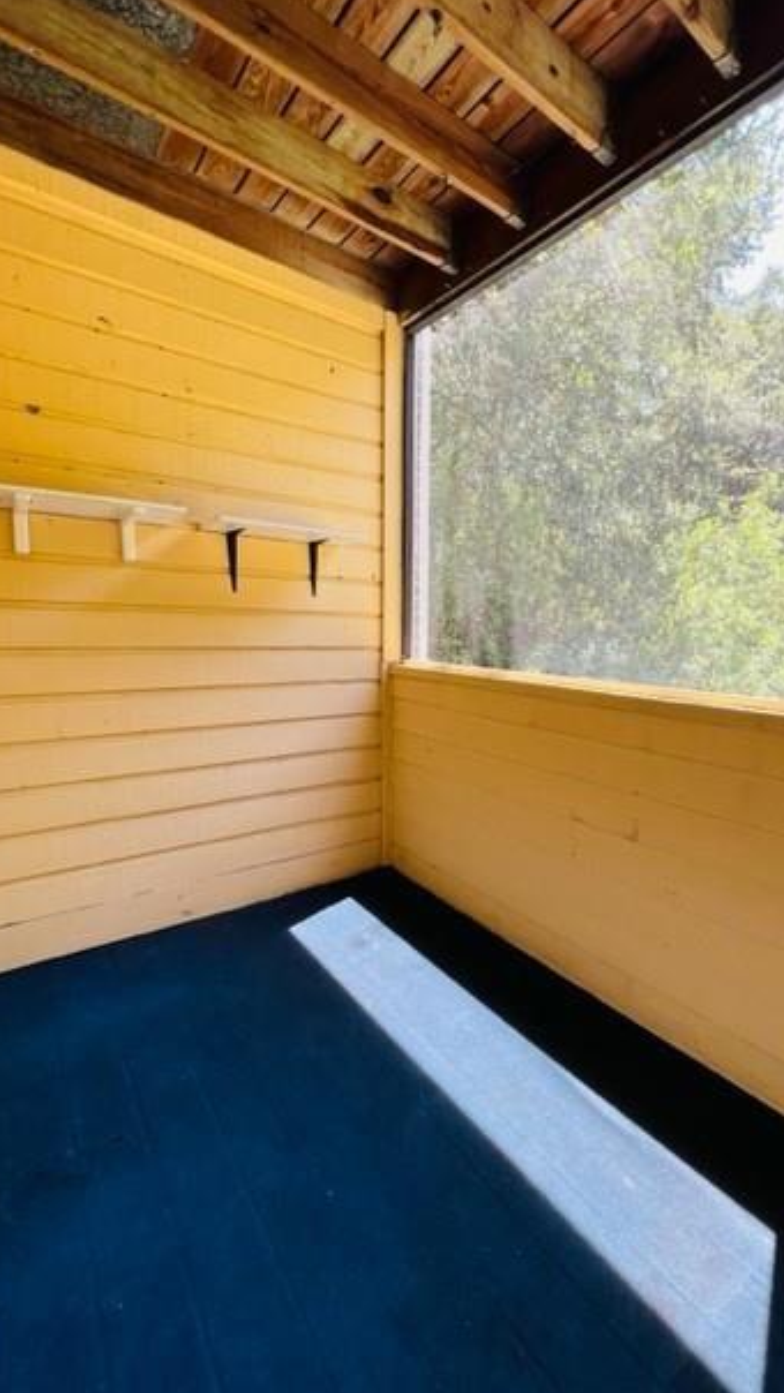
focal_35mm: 15
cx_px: 491
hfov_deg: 69.4
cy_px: 692
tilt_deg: -5.3
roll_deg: +0.0
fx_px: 554
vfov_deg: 103.0
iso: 40
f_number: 1.8
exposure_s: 1/99
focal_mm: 1.57
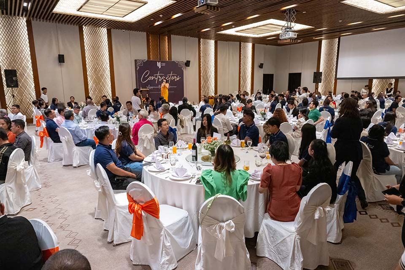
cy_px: 135
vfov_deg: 53.1
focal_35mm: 24
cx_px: 202
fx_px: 270
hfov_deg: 73.7
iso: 12800
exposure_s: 1/200
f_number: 6.3
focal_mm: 24
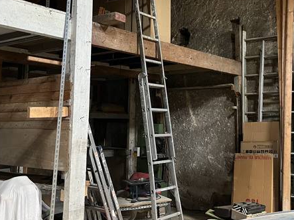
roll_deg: -0.5
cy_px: 72
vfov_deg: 30.6
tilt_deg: +7.3
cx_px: 172
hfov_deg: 40.3
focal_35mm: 47
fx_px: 399
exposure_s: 1/30
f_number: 1.6
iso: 640
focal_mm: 5.1
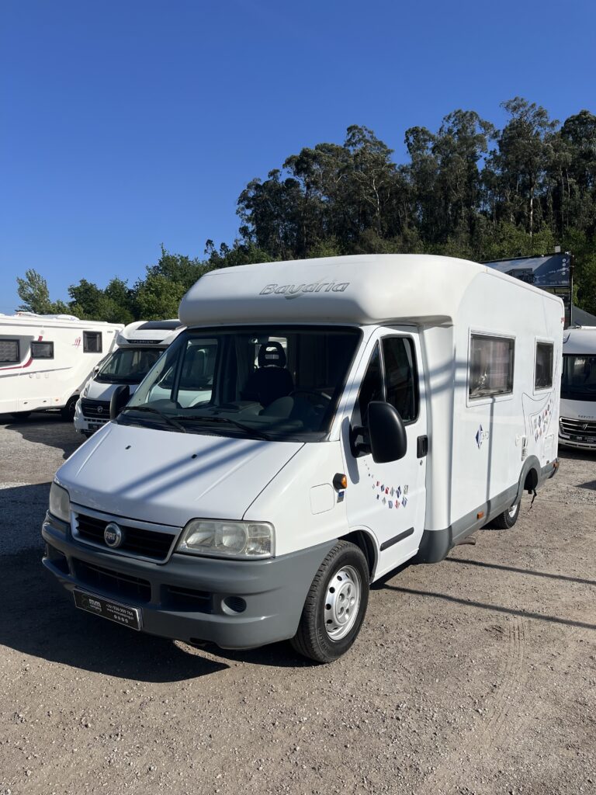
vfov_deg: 67.3
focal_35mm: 26
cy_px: 398
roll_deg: -0.2
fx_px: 597
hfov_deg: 53.1
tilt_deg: -2.1
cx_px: 298
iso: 50
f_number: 1.6
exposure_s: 1/5848
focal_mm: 5.1
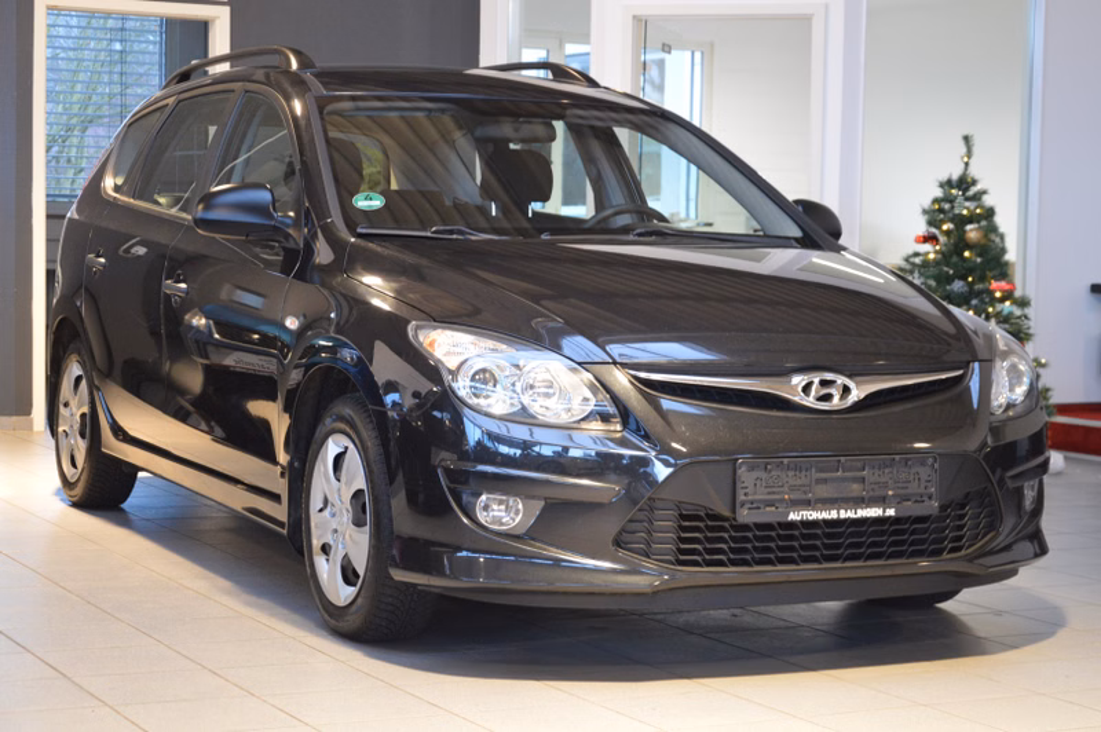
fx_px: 2200
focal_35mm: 72
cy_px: 366
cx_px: 550
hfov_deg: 28.1
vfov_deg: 18.9
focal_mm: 48
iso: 1400
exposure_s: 1/15
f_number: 4.8
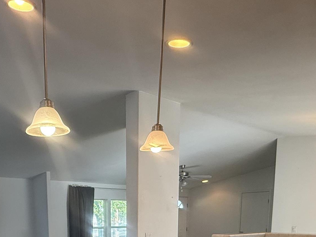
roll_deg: +0.7
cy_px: 272
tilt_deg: -8.9
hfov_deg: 48.1
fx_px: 347
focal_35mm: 38
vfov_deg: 32.3
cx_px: 104
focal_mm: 2.22
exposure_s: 1/120
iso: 200
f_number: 2.2
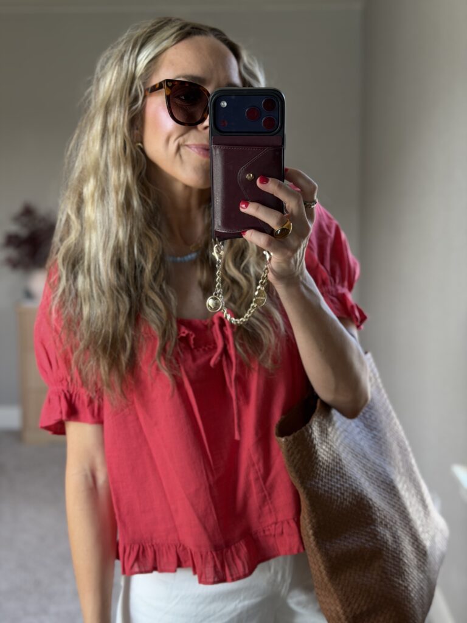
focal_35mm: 48
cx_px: 234
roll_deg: +0.0
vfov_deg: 39.7
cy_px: 312
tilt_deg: -17.3
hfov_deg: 30.3
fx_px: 863
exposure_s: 1/60
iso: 100
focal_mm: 6.76
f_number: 1.78
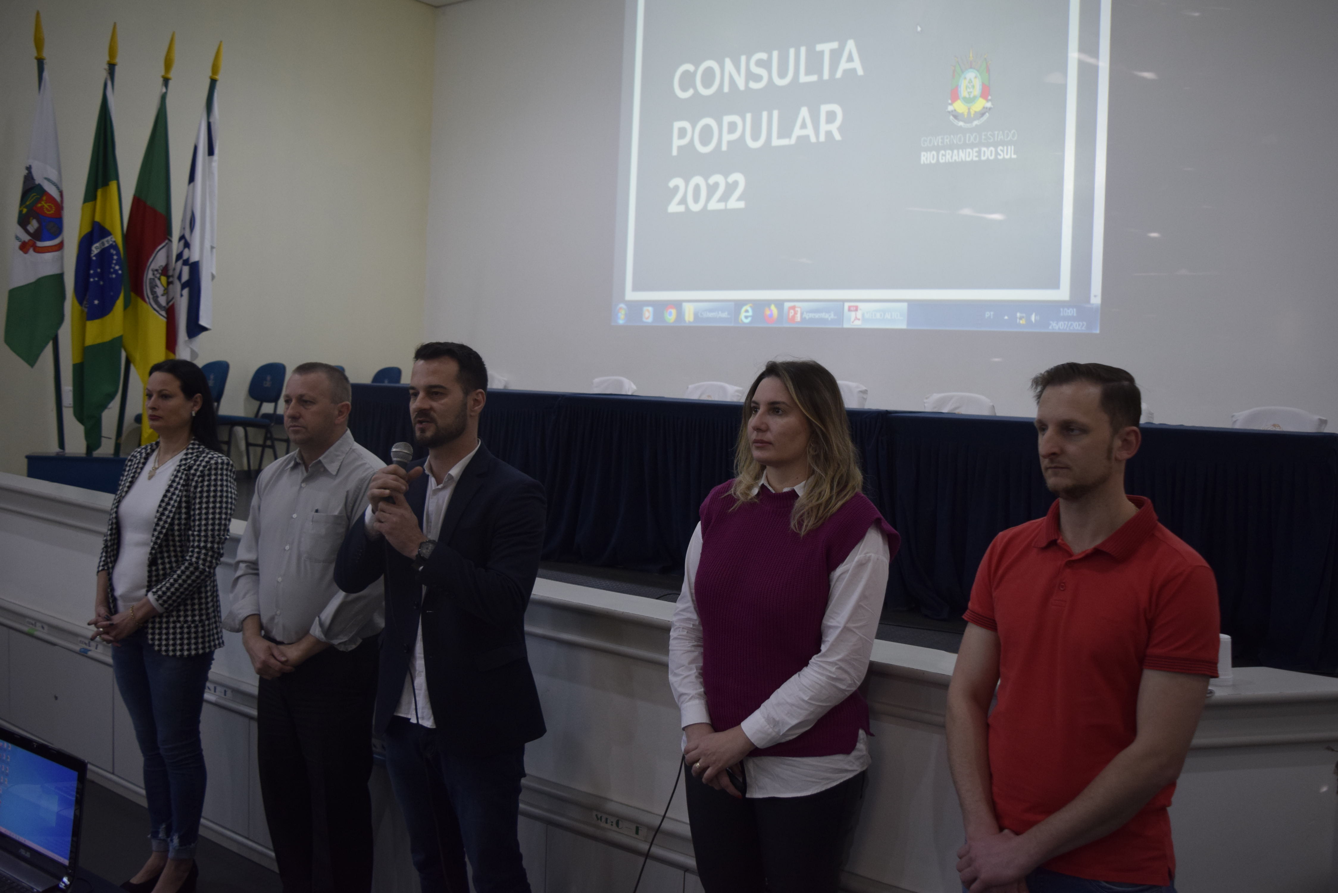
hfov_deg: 59.5
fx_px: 1171
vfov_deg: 41.7
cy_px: 446
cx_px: 669
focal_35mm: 32
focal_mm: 21
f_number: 3.8
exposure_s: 1/60
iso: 900
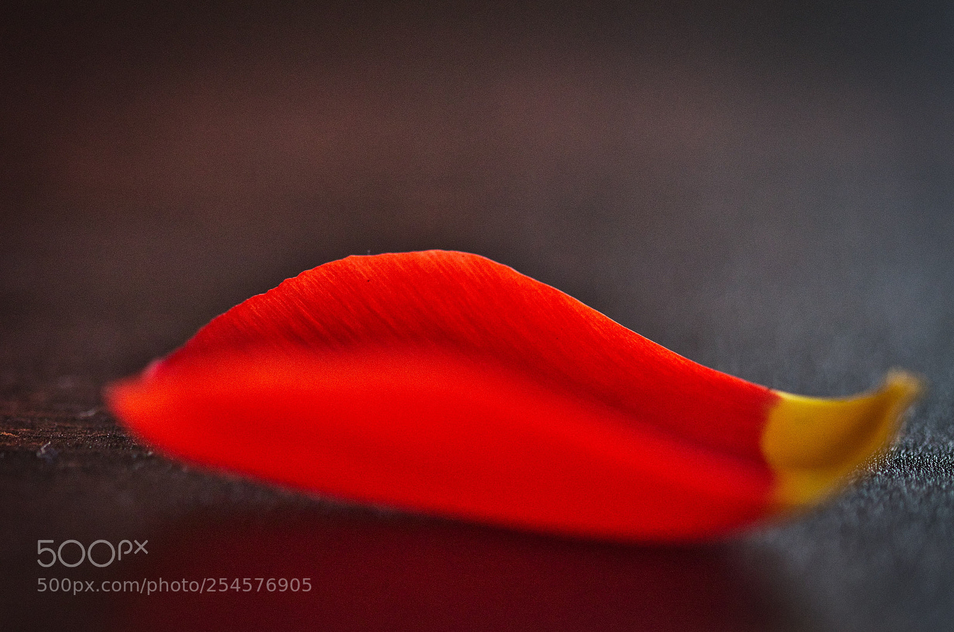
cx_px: 477
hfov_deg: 13.1
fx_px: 4164
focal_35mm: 158
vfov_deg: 8.7
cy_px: 316
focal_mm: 105
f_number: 4
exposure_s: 1/320
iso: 800
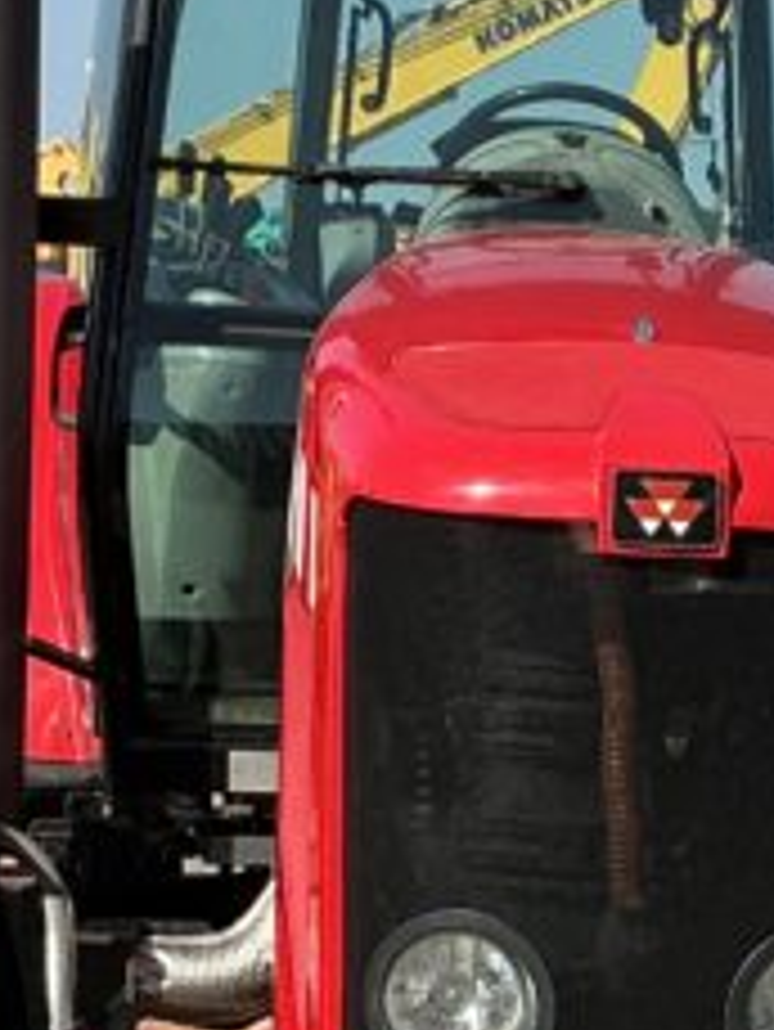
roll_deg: -1.8
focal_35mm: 125
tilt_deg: -6.0
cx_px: 950
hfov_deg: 11.6
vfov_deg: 15.6
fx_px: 3723
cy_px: 882
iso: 25
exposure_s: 1/1730
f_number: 1.8
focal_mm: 3
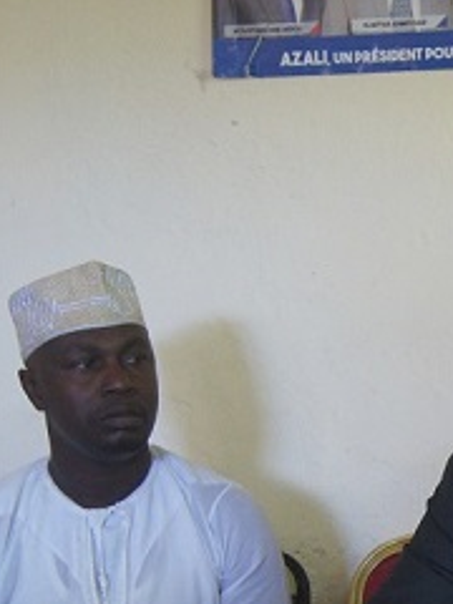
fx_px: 1727
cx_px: 672
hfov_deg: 14.0
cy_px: 544
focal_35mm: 99
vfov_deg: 19.5
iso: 1000
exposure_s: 1/40
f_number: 4
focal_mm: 22
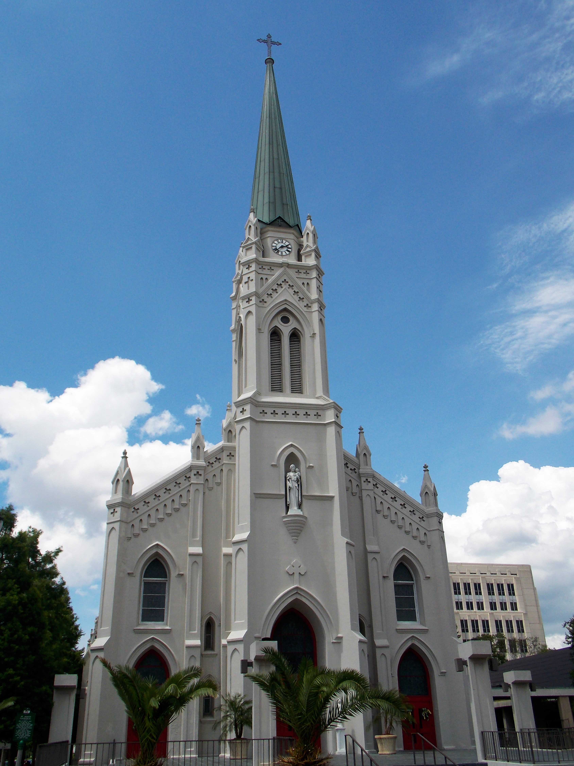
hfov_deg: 46.8
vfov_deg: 60.0
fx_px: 663
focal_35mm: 30
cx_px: 287
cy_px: 383
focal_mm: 5.3
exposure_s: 1/200
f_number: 10.6
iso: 80
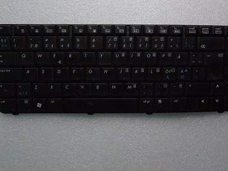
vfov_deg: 42.9
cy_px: 74
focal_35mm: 33
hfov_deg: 55.3
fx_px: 217
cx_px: 118
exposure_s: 1/50
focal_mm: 5.2
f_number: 6.4
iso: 400
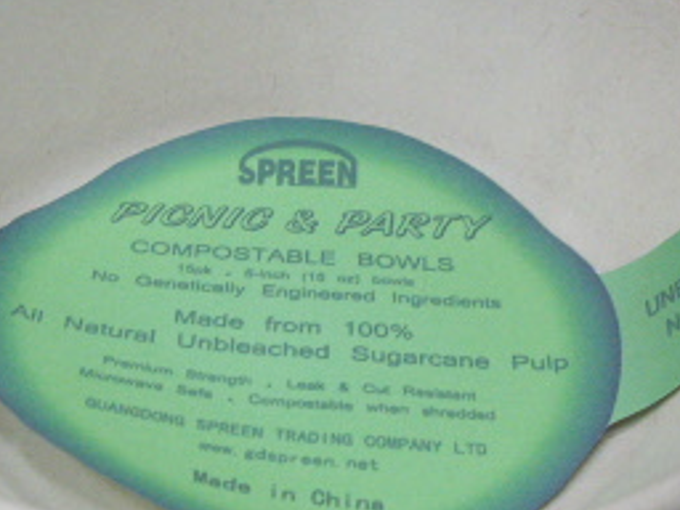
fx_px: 1866
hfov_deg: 20.6
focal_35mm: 95
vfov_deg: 15.5
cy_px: 345
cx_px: 268
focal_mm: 7.9
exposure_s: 1/20
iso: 400
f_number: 2.8
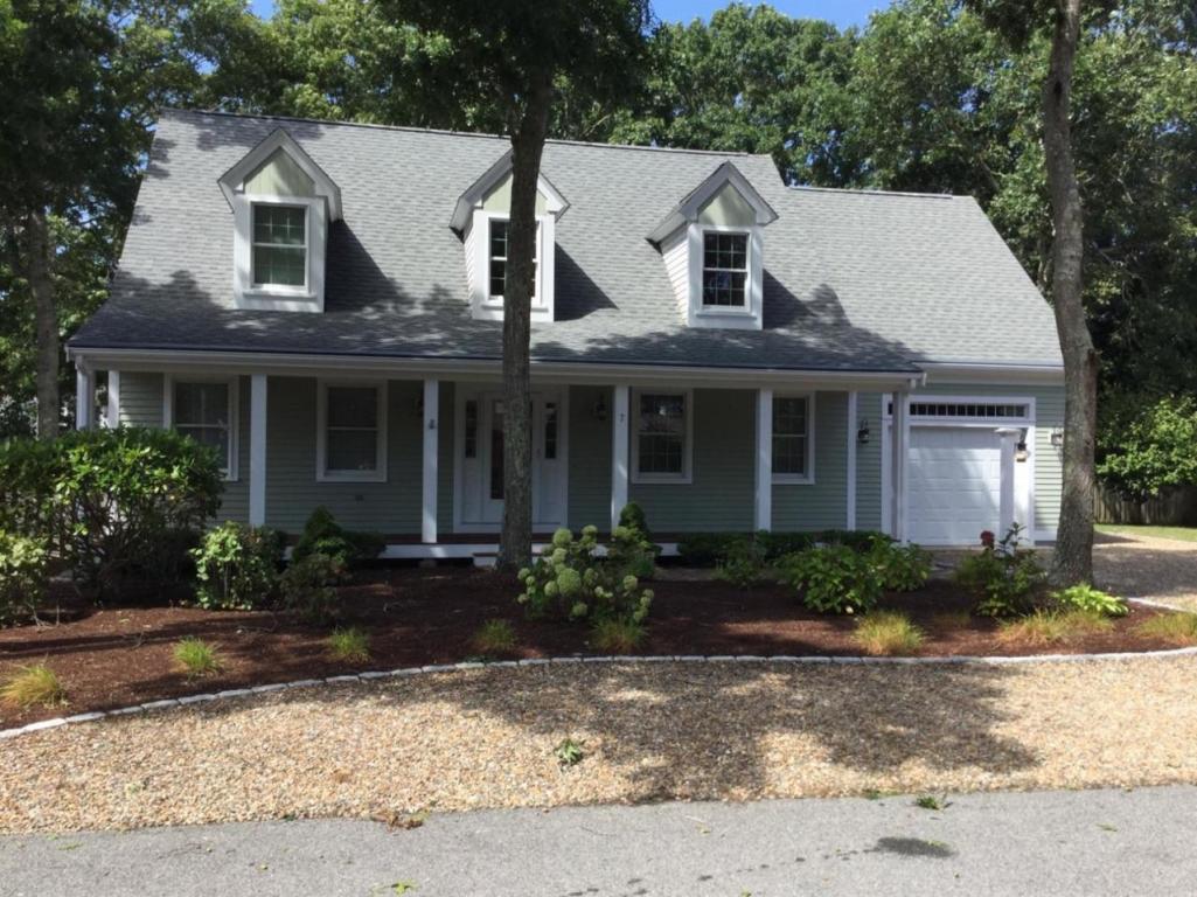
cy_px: 448
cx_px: 598
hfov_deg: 58.4
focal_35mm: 31
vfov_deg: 45.4
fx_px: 1072
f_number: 2.4
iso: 25
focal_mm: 3.3
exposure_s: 1/566
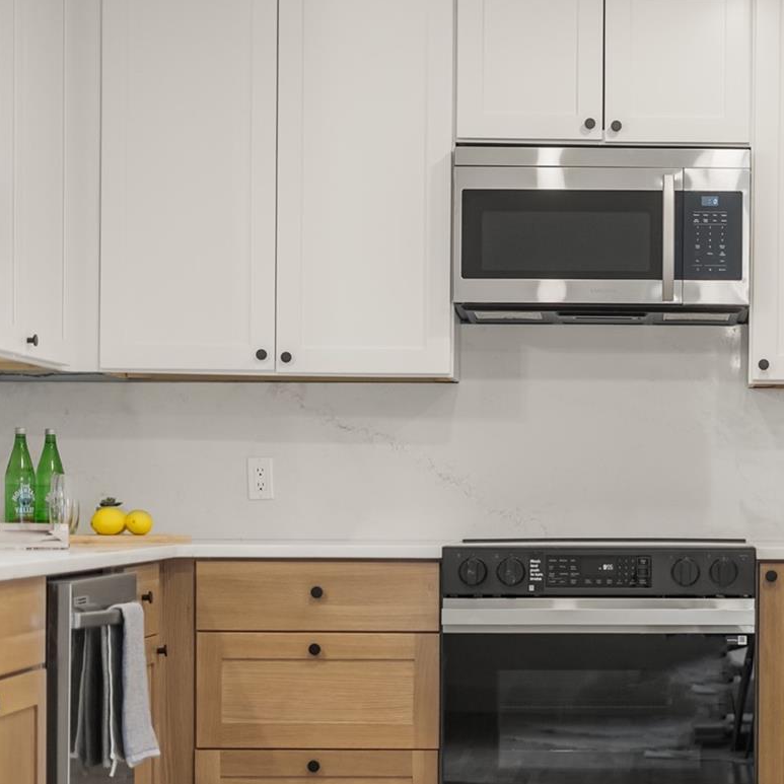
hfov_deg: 19.5
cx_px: 662
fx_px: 2255
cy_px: 521
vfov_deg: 19.7
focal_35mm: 88
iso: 1000
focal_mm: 50
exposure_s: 1/160
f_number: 1.8
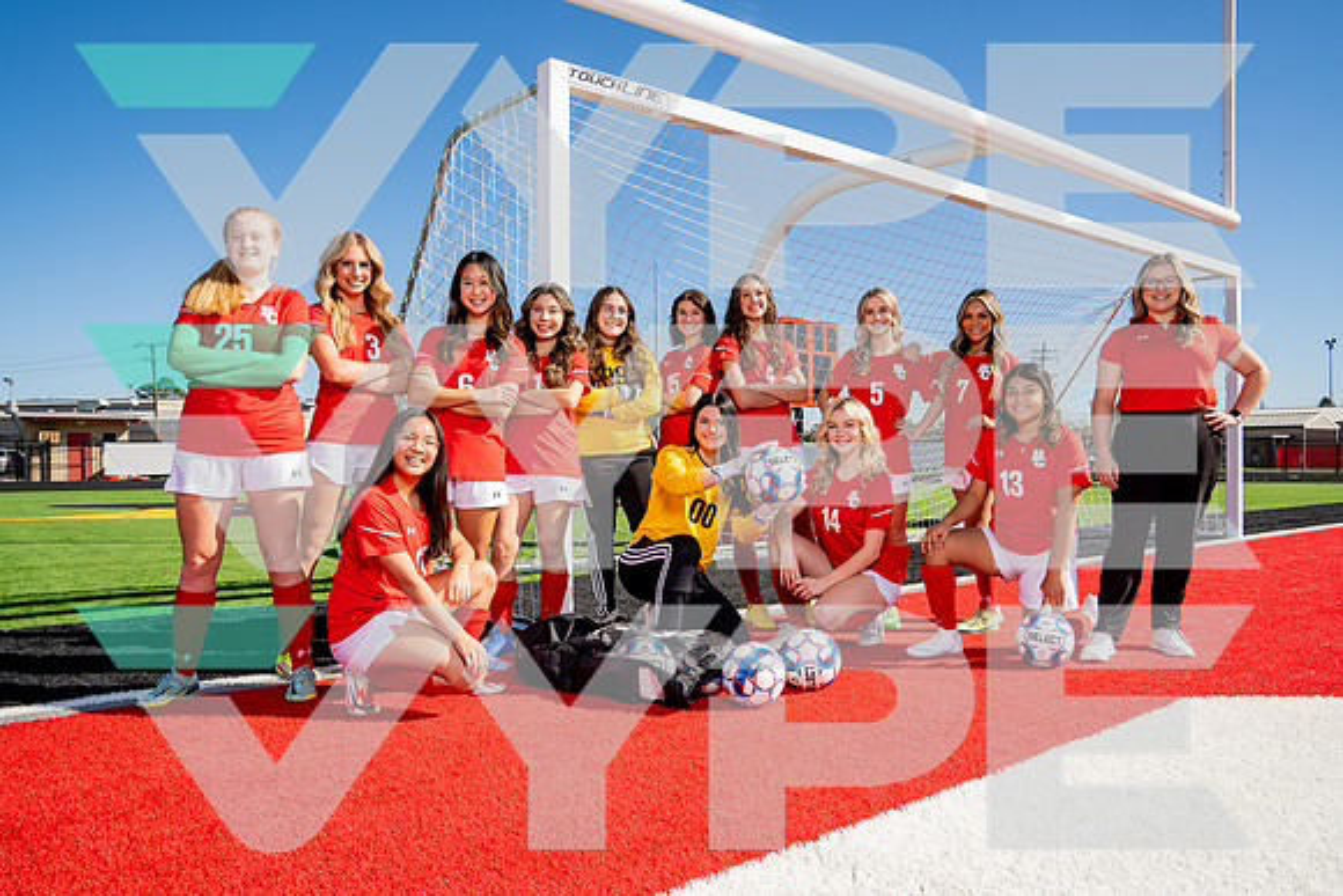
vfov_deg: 49.6
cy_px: 448
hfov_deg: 69.4
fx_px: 970
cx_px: 672
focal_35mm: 26
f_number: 7.1
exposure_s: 1/250
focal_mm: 26
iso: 100
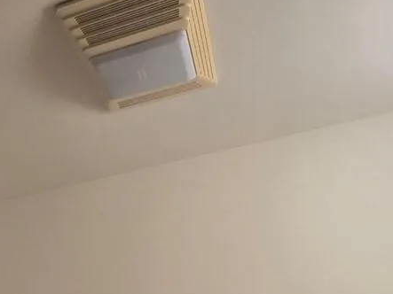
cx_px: 11
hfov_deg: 36.8
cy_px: 470
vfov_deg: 23.1
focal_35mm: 47
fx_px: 533
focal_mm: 2.2
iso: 64
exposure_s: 1/60
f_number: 2.2
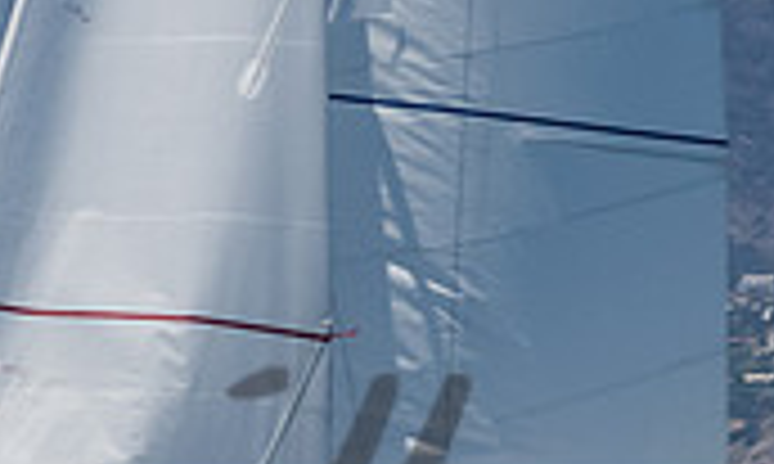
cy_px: 784
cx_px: -396
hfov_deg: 2.6
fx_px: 17326
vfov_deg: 1.5
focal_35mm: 831
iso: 640
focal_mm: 135
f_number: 14
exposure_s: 1/1250
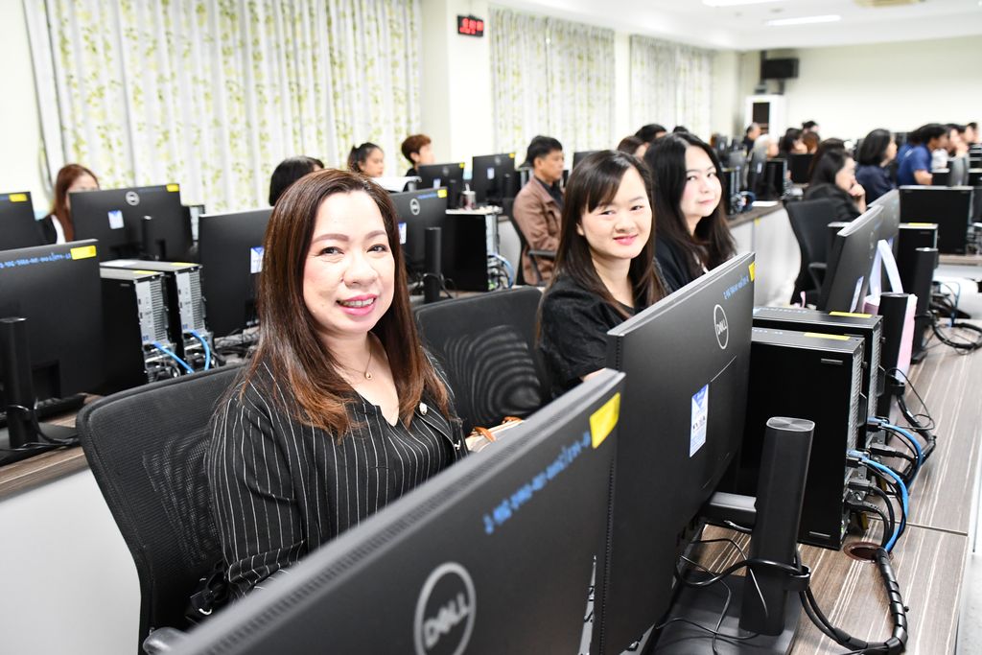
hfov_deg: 57.2
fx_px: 900
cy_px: 328
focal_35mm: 33
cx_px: 491
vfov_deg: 40.0
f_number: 3.5
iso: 3200
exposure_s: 1/60
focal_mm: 22
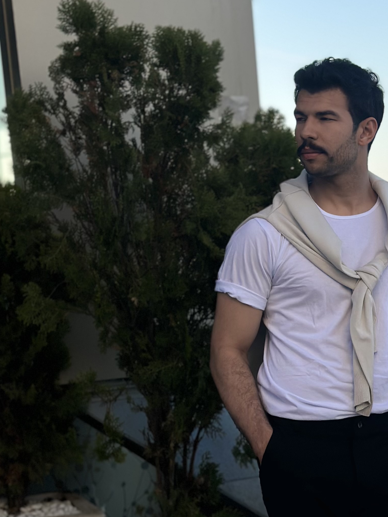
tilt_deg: -9.2
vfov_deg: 20.4
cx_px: 381
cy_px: 432
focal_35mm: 95
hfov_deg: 15.3
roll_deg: +2.2
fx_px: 1420
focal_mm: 6.86
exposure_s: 1/2809
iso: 80
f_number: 1.78
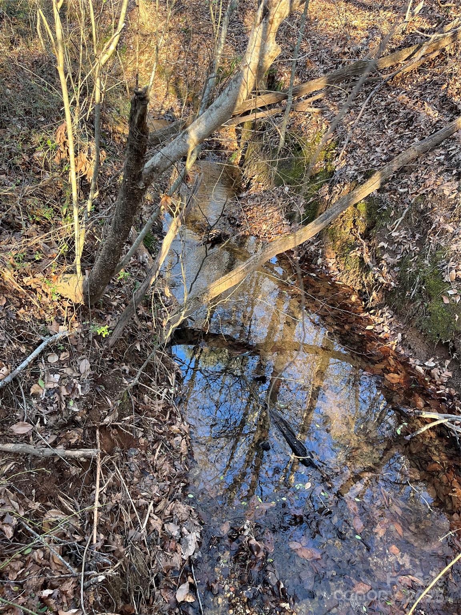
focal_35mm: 26
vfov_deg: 67.3
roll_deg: -8.7
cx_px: 230
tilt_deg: -34.2
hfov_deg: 53.1
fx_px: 462
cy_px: 308
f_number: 1.6
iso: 80
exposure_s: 1/122
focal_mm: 5.1
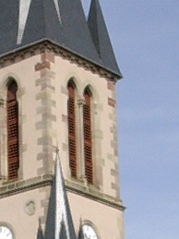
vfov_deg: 11.0
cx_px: 42
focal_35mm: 178
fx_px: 1228
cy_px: 263
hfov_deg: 8.3
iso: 70
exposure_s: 1/443
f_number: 5.8
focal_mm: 6.7
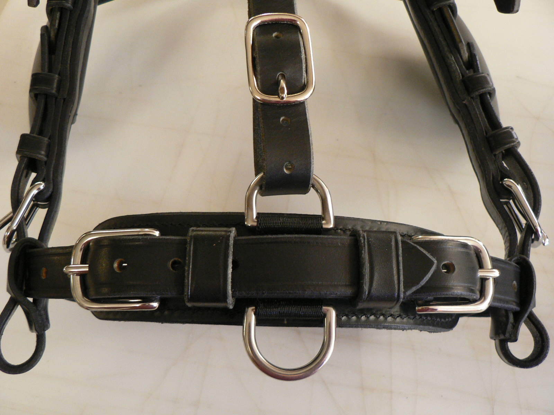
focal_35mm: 36
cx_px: 277
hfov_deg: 51.4
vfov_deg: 39.7
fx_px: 576
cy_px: 208
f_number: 2.8
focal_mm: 6
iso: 200
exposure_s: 1/15
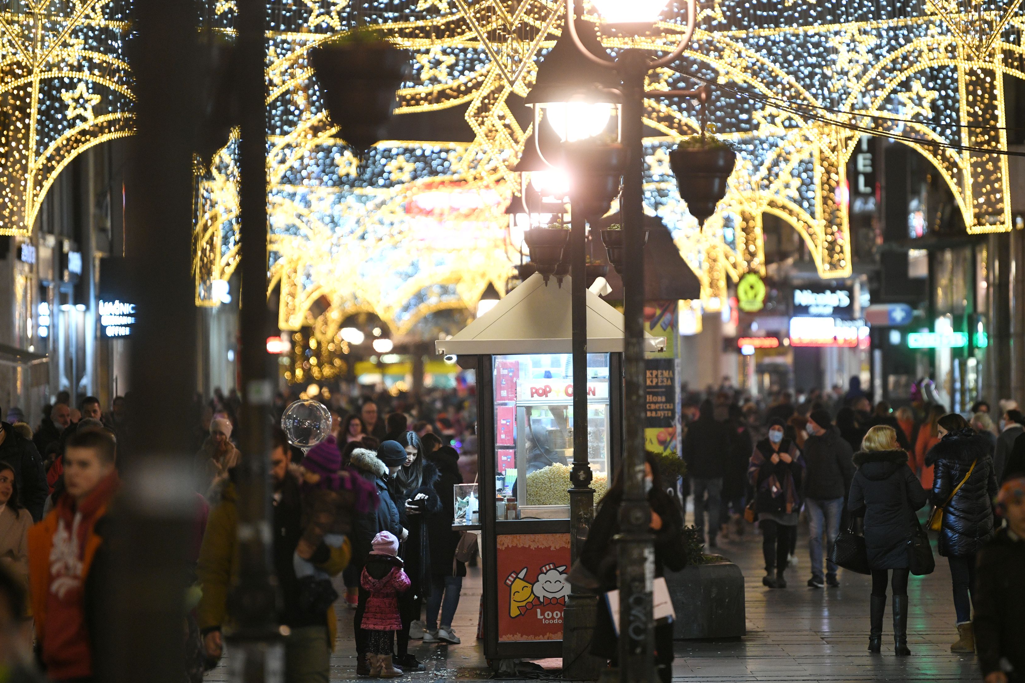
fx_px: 6890
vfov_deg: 5.7
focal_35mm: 242
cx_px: 543
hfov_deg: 8.5
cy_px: 343
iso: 1600
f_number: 2.8
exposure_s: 1/200
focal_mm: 200
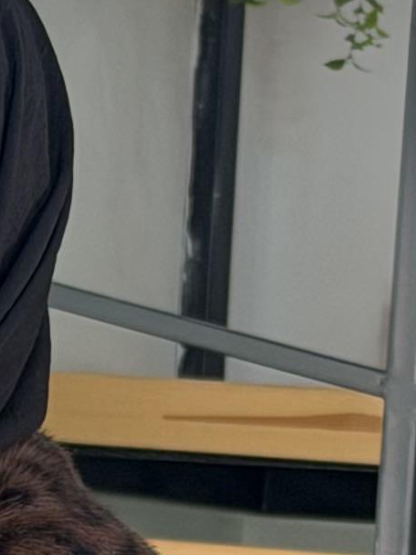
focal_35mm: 319
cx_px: -301
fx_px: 5113
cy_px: 889
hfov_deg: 4.6
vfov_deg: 6.1
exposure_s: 1/221
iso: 64
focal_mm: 6.76
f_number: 1.78
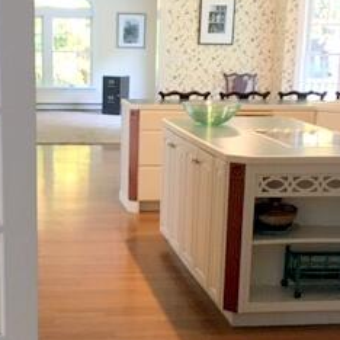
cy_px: 219
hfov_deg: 24.6
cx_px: 119
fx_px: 778
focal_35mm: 70
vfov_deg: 24.6
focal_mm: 4.15
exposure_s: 1/30
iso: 100
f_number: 2.2
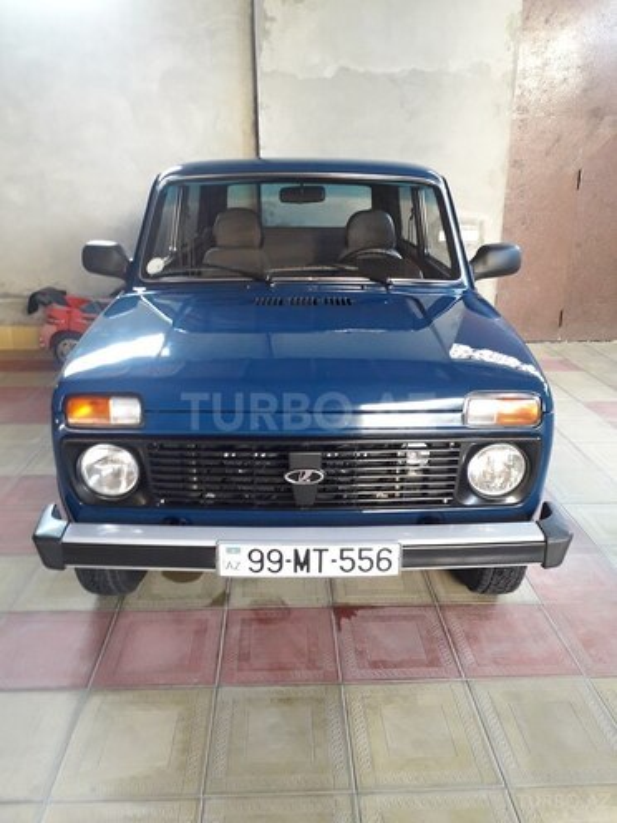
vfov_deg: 65.3
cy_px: 412
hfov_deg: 51.4
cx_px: 308
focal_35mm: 27
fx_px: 642
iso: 160
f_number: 1.9
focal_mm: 3.6
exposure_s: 1/33
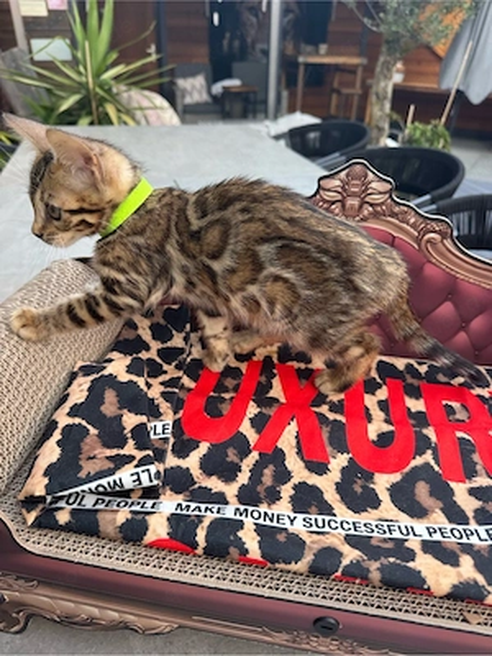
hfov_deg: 56.8
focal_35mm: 24
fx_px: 455
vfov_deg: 71.6
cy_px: 328
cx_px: 246
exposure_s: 1/315
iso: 80
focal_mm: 6.76
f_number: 1.78
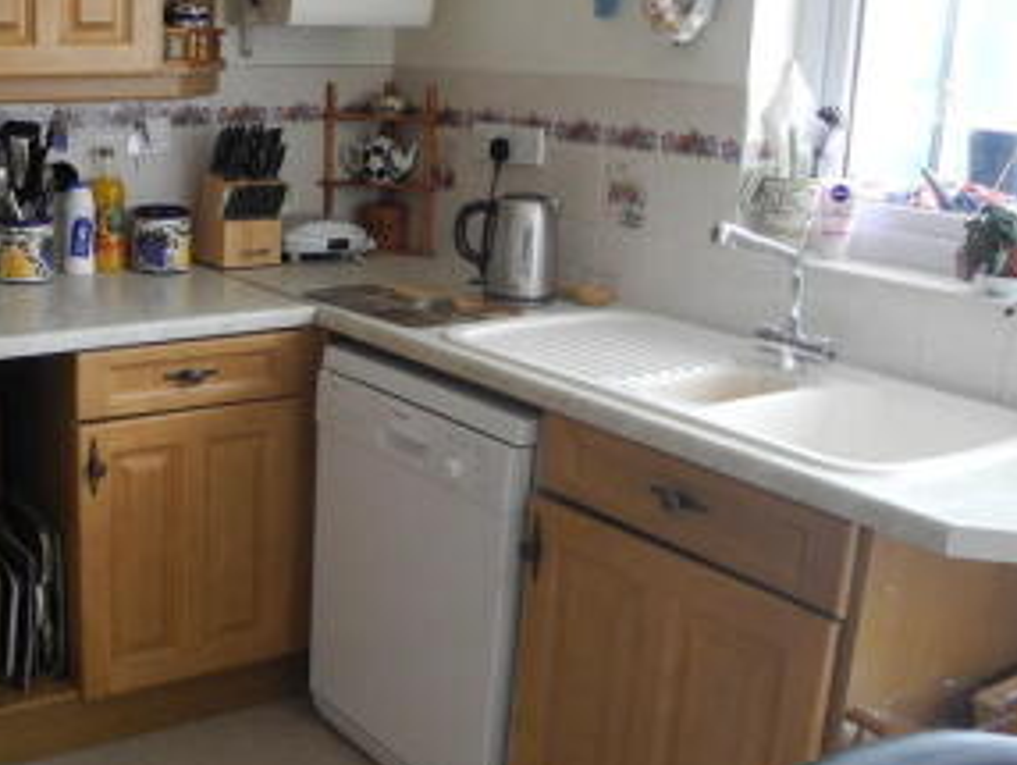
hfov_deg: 32.7
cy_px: 400
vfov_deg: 25.7
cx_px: 180
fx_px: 1676
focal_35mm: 57
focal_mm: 6
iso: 145
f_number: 2.8
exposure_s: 1/30
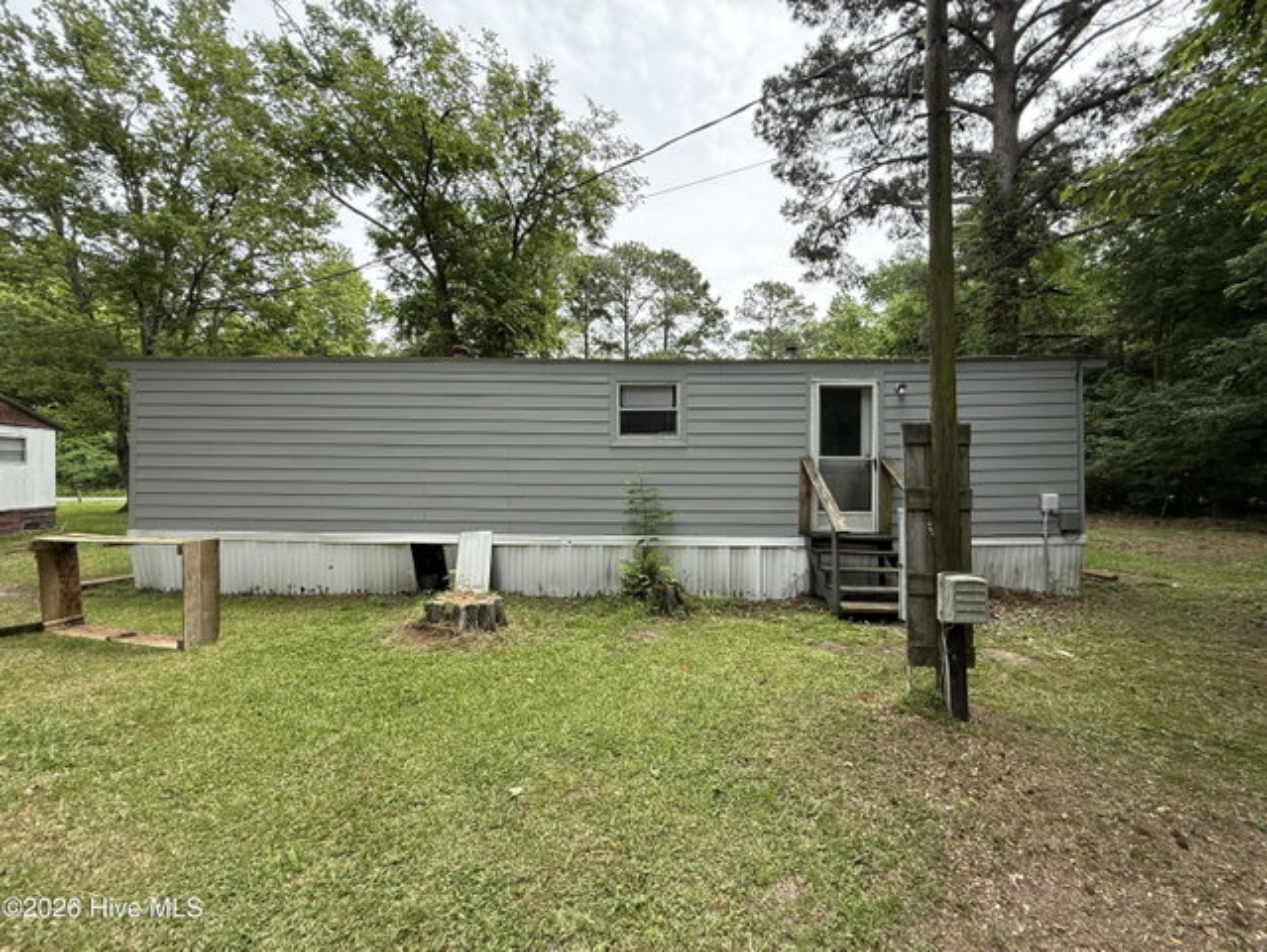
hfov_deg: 102.0
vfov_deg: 85.7
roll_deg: +0.3
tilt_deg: +1.8
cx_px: 634
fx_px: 513
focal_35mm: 14
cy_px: 476
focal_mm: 2.22
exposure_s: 1/625
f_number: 2.2
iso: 64
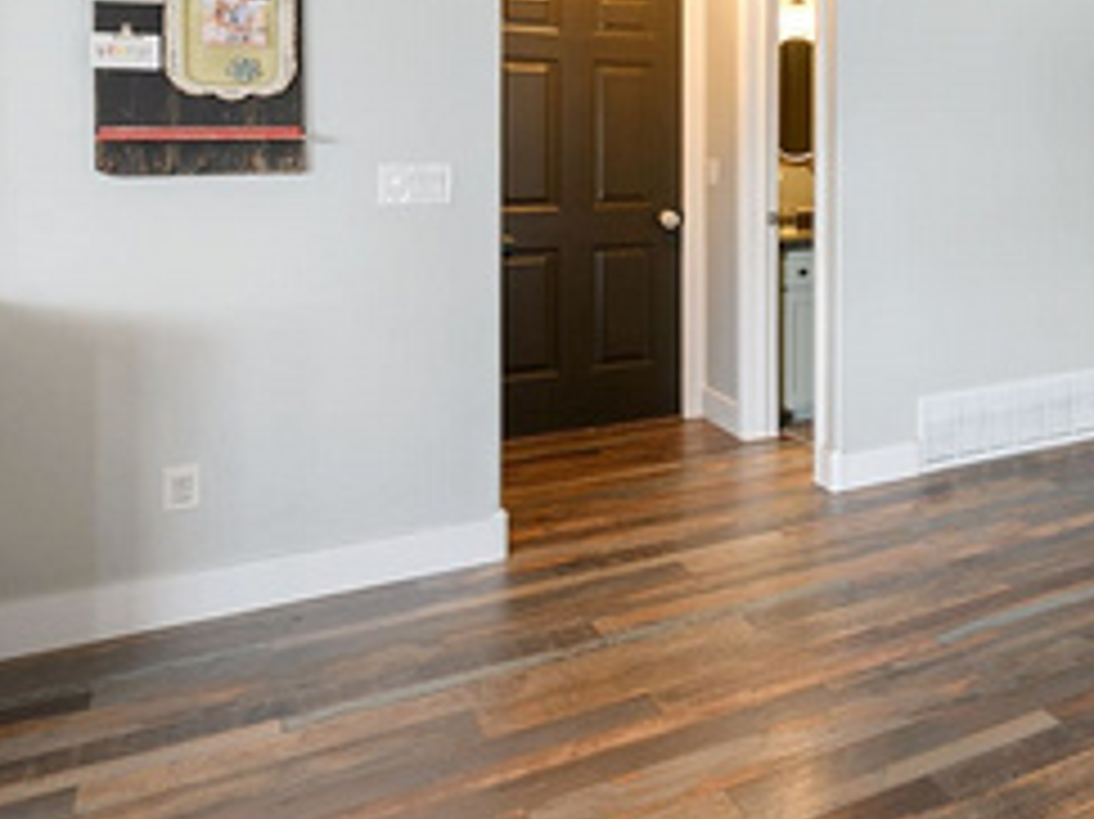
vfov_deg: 36.5
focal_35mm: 38
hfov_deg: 35.4
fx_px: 1200
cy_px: 173
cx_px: 1387
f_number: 8
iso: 400
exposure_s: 1/6
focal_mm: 15
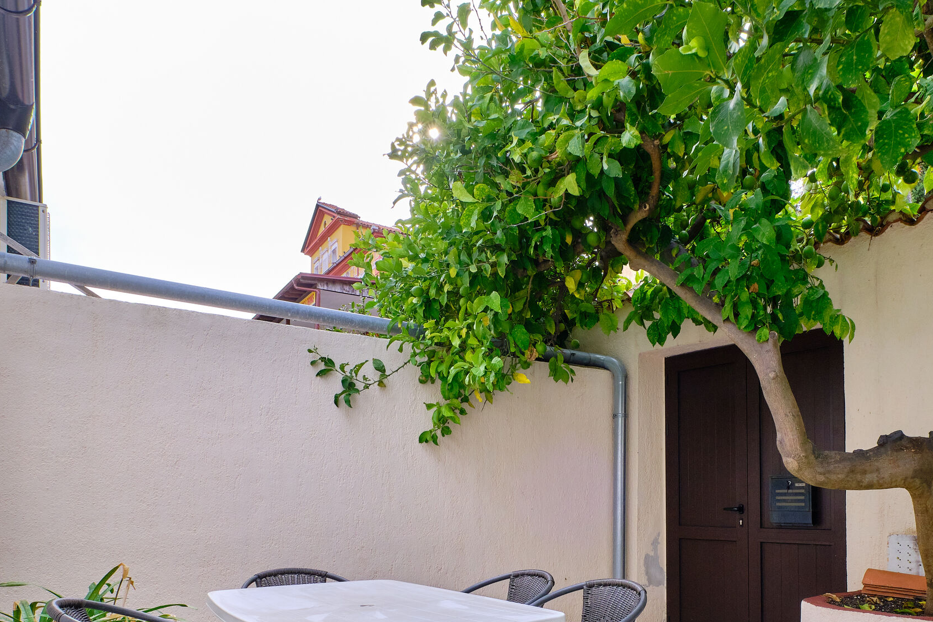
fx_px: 648
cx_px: 549
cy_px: 481
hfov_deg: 70.9
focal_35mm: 25
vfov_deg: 48.9
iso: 320
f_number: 9
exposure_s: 1/160
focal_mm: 10
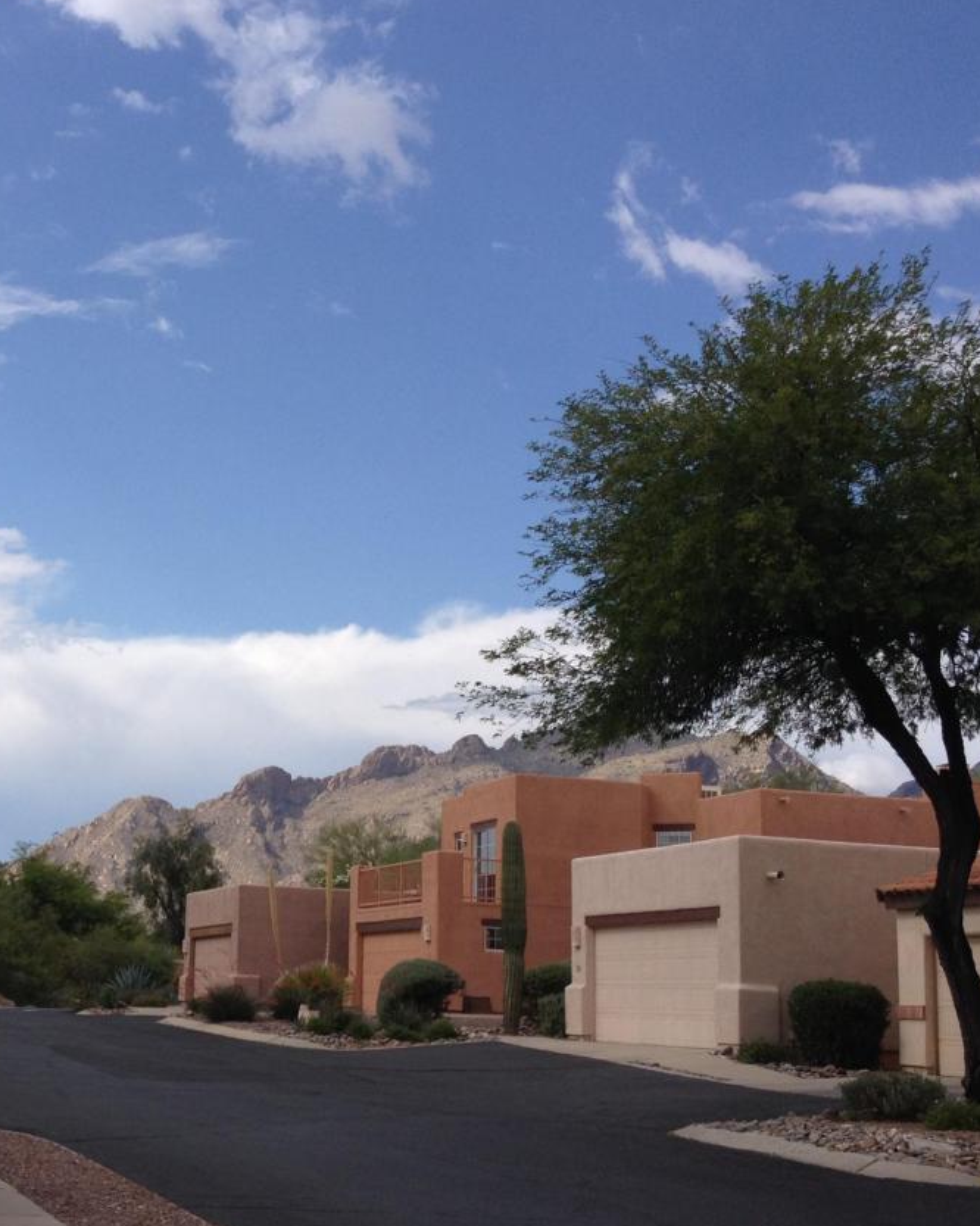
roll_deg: -2.4
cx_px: 188
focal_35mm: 56
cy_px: 742
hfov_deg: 26.6
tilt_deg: +6.0
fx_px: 2031
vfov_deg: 33.5
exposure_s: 1/1905
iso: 50
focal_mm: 4.28
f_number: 2.4
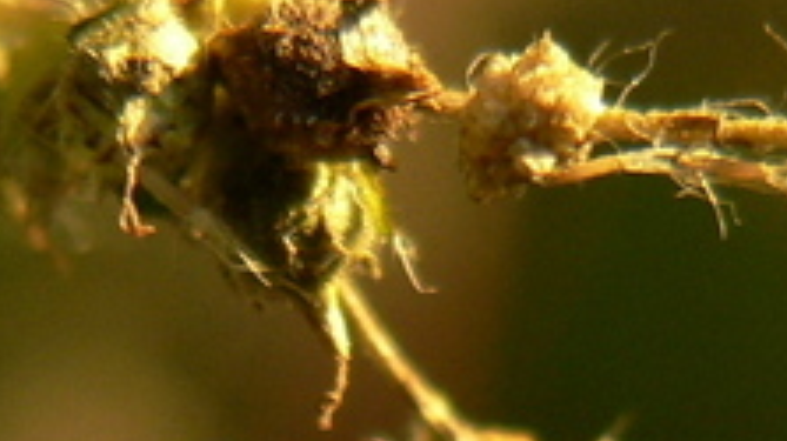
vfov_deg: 3.7
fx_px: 6881
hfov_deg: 6.5
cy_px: 660
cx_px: 337
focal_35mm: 330
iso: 150
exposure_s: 1/125
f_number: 2.8
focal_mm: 13.2
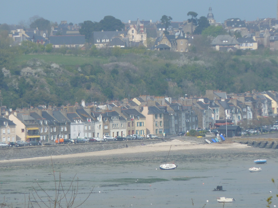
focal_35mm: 399
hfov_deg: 5.0
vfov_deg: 3.7
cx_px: 139
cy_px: 104
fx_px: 3204
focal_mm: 49.2
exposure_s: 1/400
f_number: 5.6
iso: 80
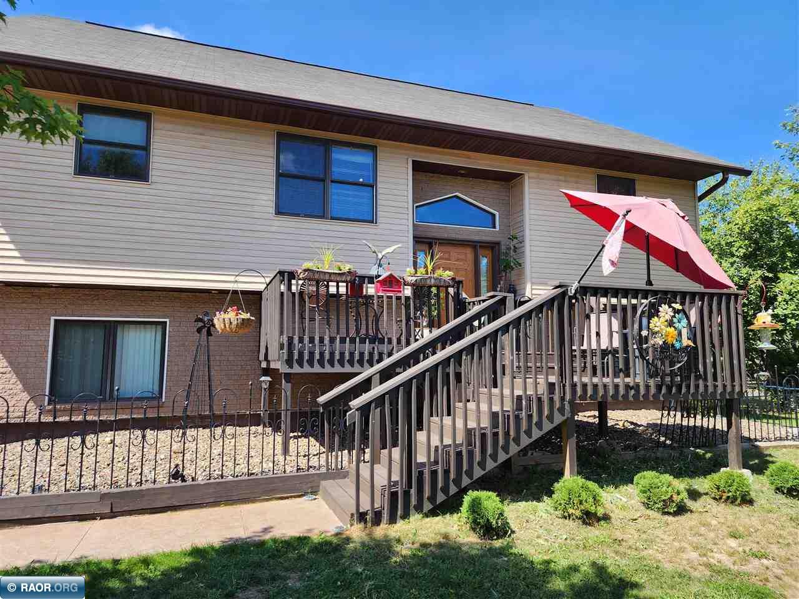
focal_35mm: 23
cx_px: 400
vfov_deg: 58.9
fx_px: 531
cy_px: 300
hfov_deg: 73.9
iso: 12
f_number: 1.8
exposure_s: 1/350
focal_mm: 6.4
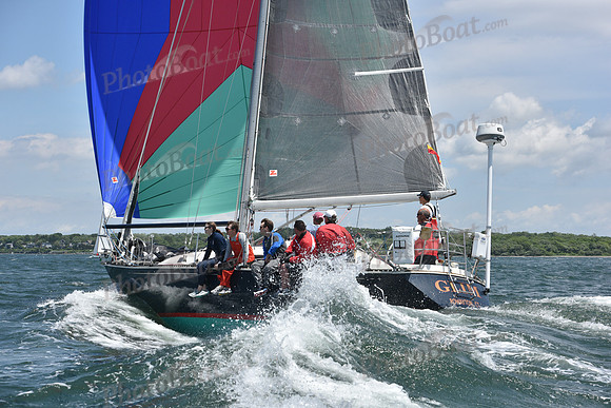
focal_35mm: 70
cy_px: 204
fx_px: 1188
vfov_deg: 19.5
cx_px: 306
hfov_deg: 28.8
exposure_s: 1/1250
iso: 250
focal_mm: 70
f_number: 7.1
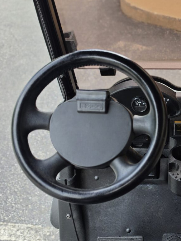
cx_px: 197
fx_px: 397
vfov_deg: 33.5
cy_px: 161
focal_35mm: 57
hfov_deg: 24.1
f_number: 1.4
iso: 32
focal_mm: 6.5
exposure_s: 1/359
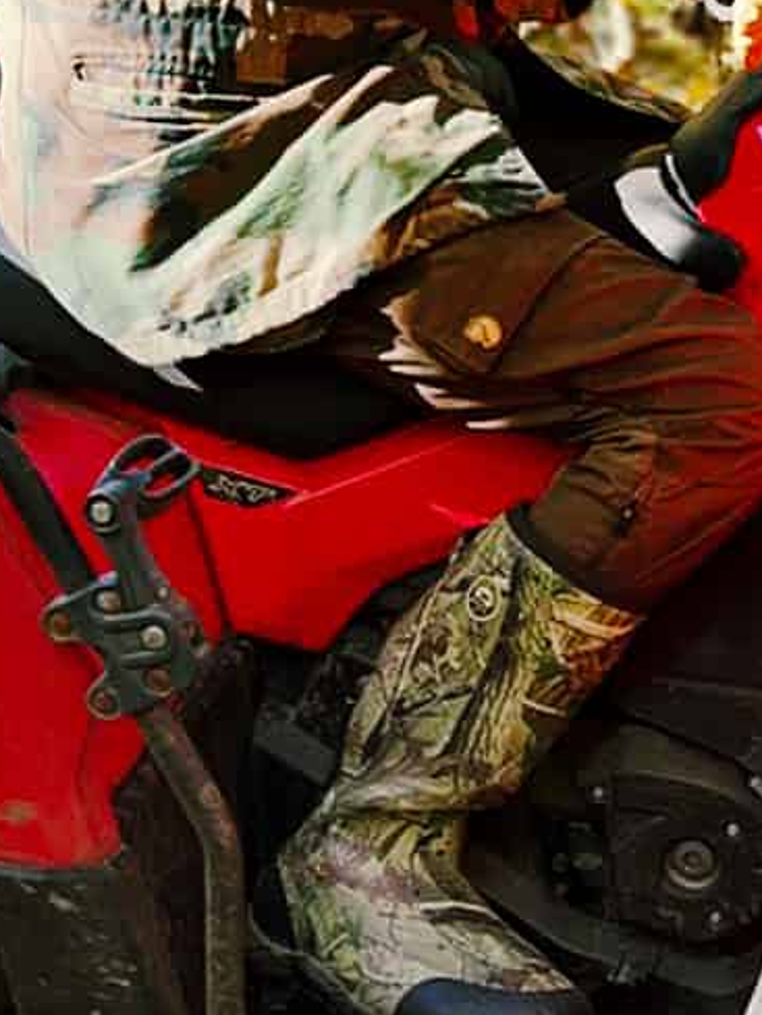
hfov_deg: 18.7
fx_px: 2230
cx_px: 806
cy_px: 106
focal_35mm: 76
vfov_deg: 24.9
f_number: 1.5
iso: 40
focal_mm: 5.7
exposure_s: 1/189
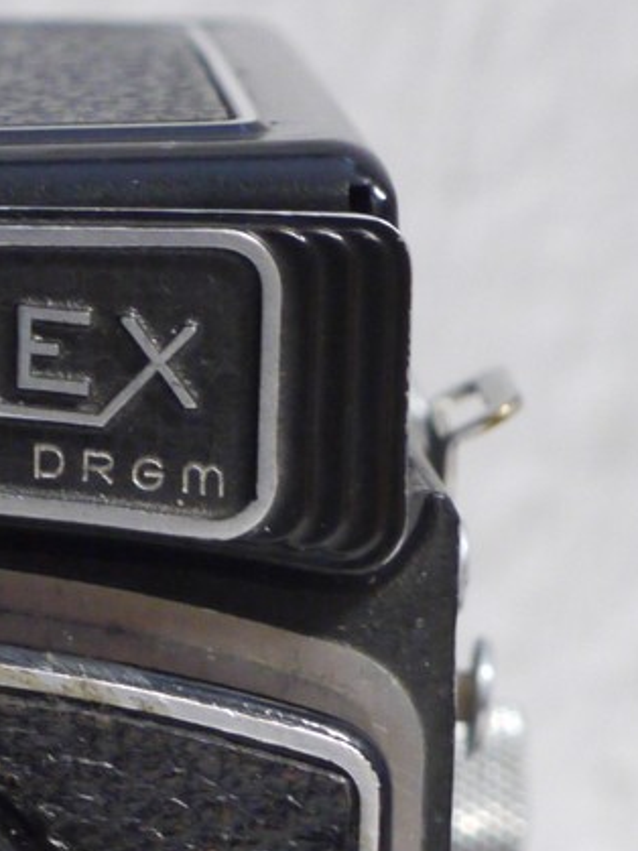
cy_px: 1312
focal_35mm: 298
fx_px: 7327
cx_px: -232
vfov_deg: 6.6
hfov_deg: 5.0
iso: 800
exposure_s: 1/10
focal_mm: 39
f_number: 5.6
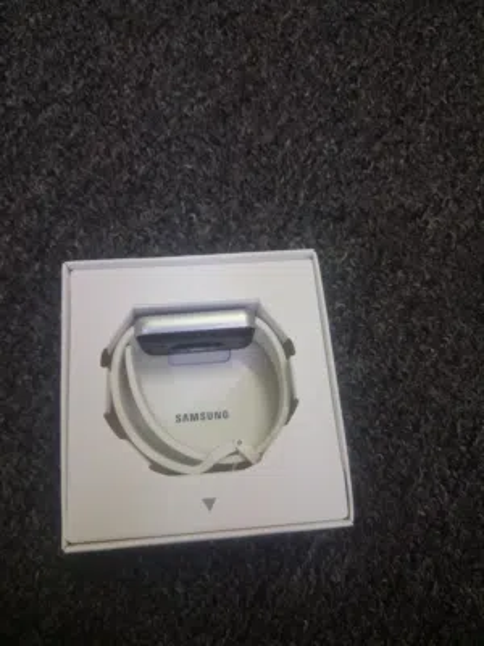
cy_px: 323
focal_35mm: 27
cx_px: 242
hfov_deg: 51.4
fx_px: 503
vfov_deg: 65.3
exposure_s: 1/33
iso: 500
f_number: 1.8
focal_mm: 4
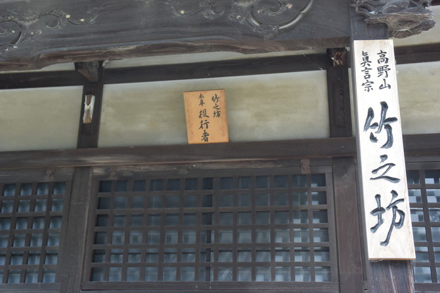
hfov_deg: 44.5
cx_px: 220
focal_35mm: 44
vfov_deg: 30.5
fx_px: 538
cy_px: 146
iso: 450
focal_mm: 16.5
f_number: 4.5
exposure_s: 1/125
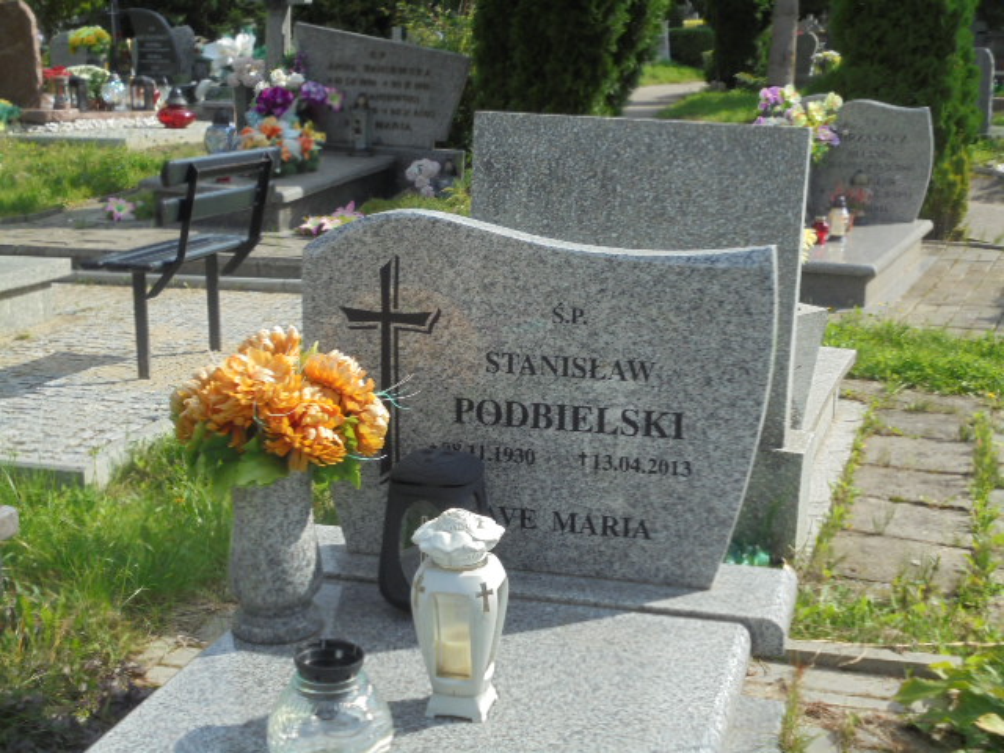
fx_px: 1421
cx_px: 502
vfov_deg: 29.7
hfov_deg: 38.9
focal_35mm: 49
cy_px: 376
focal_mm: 8.9
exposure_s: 1/500
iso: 100
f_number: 4.8
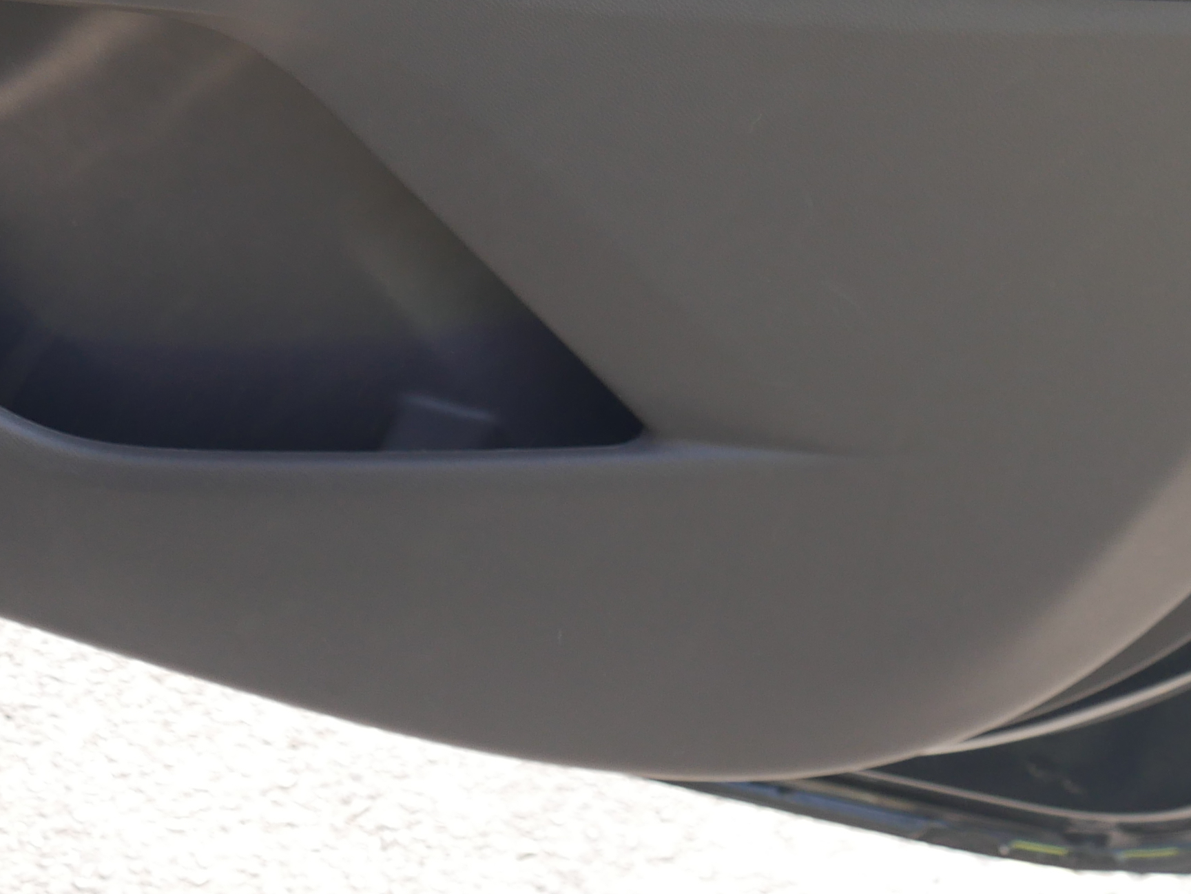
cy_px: -276
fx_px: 2926
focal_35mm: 85
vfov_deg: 16.4
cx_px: 538
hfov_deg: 23.0
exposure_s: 1/160
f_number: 4.5
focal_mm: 16
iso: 200
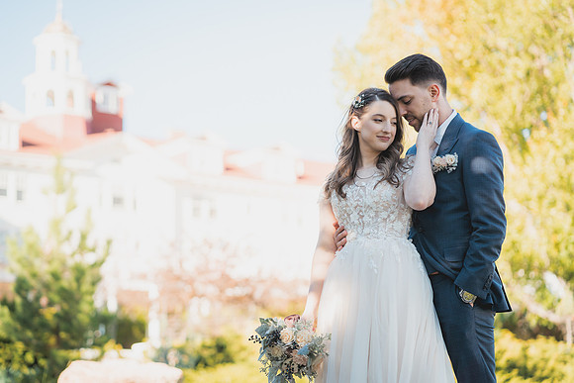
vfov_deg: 15.7
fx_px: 1387
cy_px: 192
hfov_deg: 23.4
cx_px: 287
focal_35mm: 87
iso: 200
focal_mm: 85
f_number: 2.8
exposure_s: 1/1000
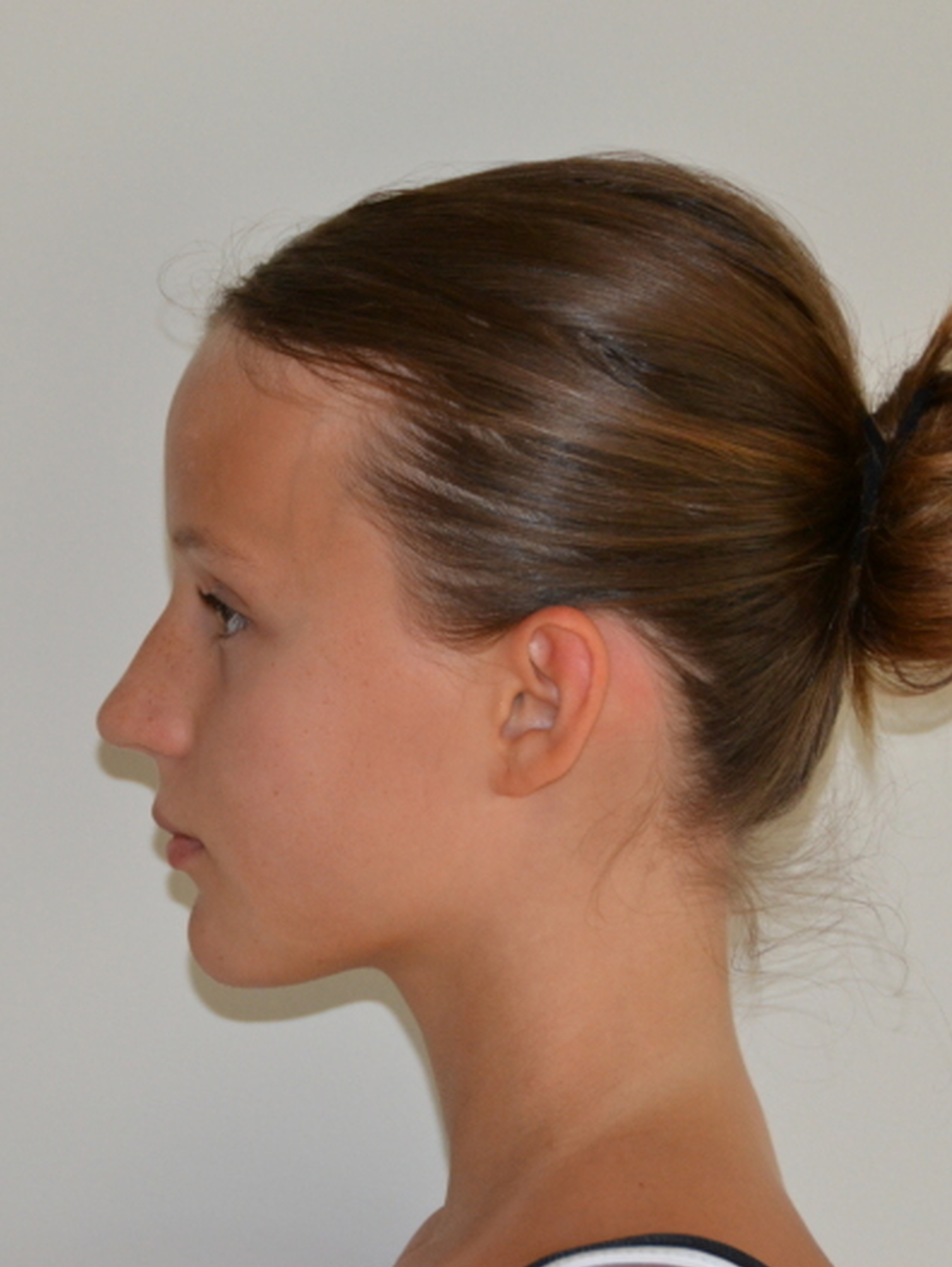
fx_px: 6409
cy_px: 638
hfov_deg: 8.5
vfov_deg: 11.3
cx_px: 440
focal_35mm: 175
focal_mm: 80
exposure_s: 1/60
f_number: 5
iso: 1000
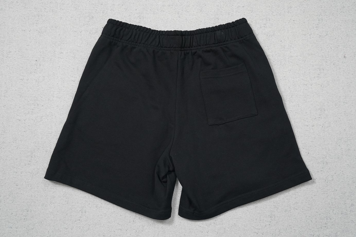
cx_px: 172
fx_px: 376
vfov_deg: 35.0
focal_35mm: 38
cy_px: 119
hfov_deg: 50.7
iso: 1600
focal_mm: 35
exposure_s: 1/100
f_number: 10
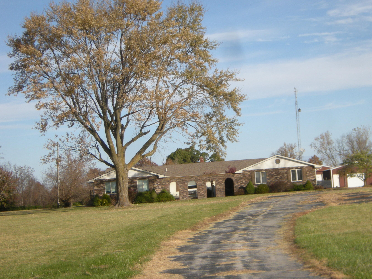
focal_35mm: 87
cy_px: 135
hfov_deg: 22.5
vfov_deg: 17.0
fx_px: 935
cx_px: 202
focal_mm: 13
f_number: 4.8
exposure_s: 1/376
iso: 64
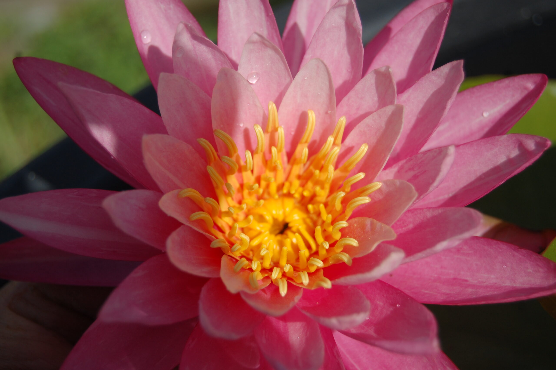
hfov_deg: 28.1
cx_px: 278
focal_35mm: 72
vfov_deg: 18.9
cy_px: 185
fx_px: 1111
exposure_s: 1/1600
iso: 200
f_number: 5.6
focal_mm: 48
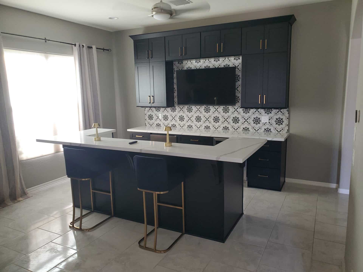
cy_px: 136
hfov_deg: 67.3
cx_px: 182
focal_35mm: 26
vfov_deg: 53.1
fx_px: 273
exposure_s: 1/24
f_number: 2.4
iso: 125
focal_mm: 4.3
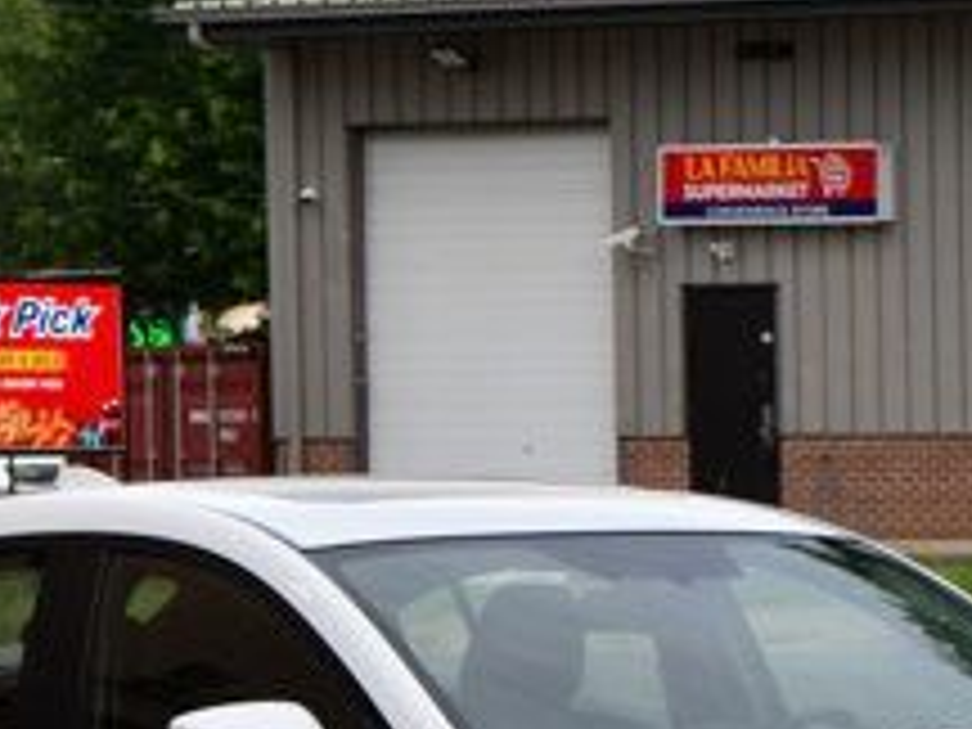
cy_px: 556
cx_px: 558
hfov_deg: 5.5
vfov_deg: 4.1
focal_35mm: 362
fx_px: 10165
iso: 200
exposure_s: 1/250
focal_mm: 85
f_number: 7.1
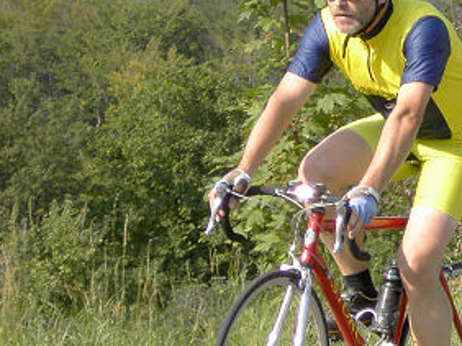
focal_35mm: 298
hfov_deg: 6.6
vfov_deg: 5.0
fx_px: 3974
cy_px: 274
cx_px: 528
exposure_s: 1/320
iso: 100
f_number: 4.7
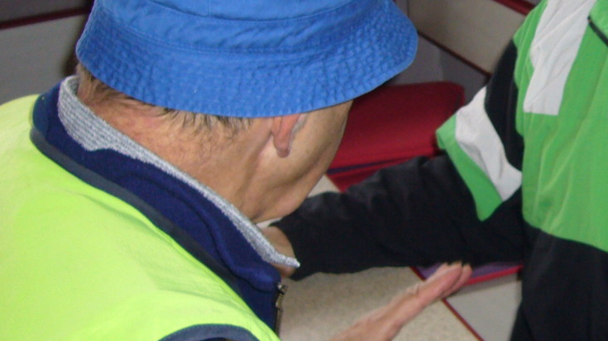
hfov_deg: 24.5
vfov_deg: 14.5
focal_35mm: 83
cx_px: 596
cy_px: 118
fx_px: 1338
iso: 100
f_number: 2.8
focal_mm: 5.8
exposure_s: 1/60
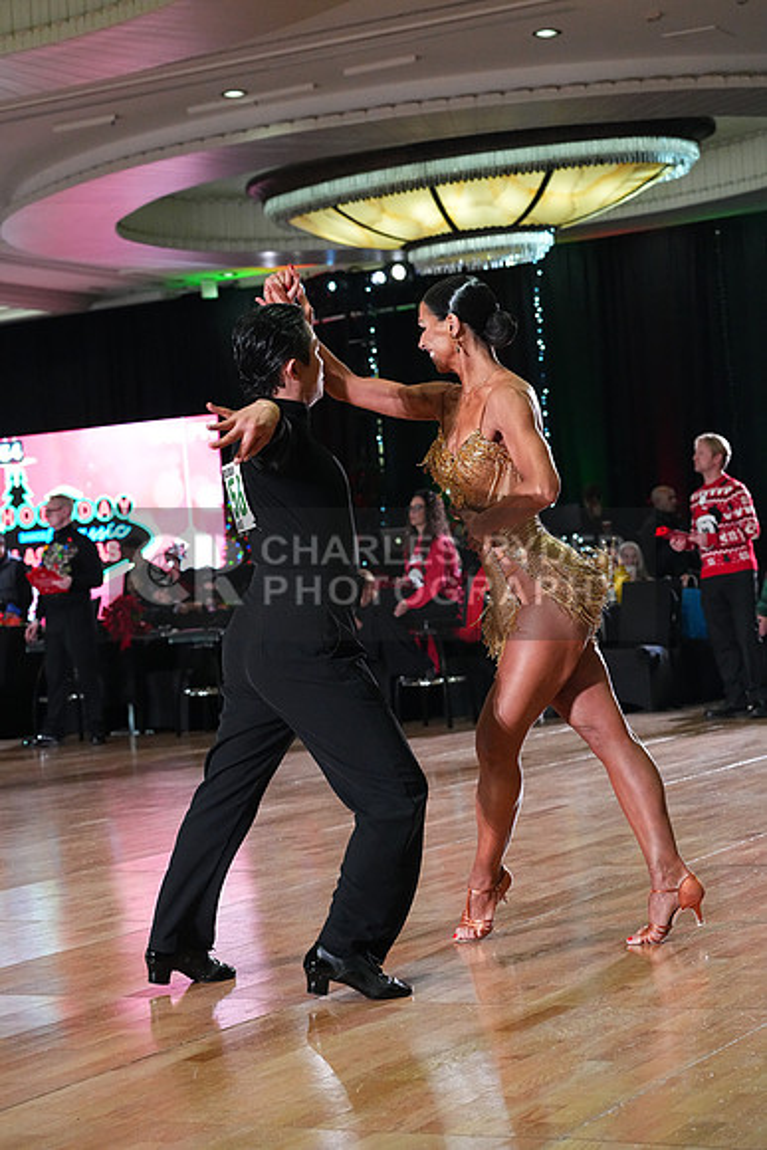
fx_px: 2236
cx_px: 384
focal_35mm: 70
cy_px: 575
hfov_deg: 19.5
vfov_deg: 28.8
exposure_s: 1/400
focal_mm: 70
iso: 8000
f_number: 5.6
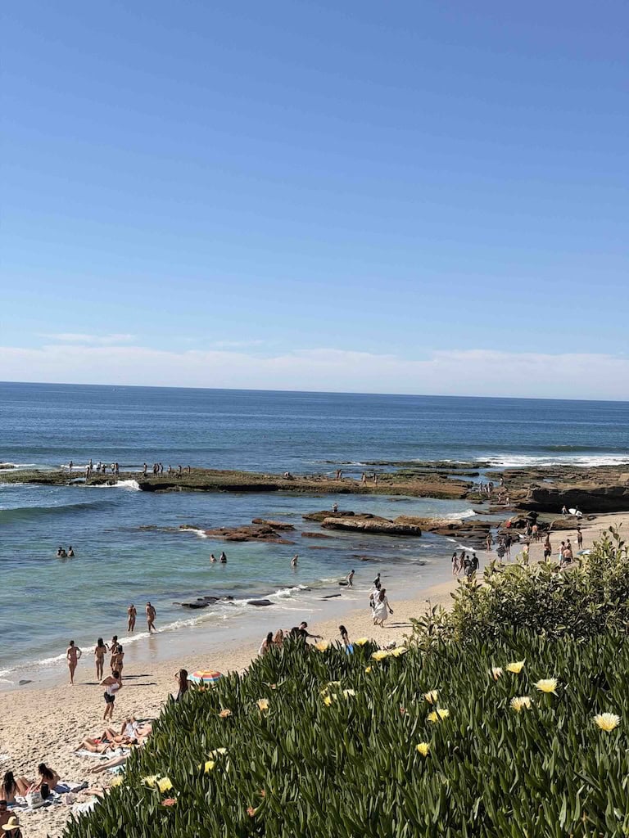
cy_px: 419
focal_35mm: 48
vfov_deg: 39.7
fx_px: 1163
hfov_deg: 30.3
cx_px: 314
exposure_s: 1/7143
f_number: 1.8
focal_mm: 6.8
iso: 64
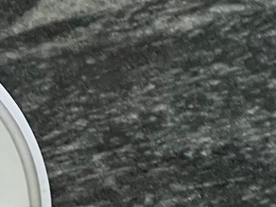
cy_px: 183
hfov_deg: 7.2
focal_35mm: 270
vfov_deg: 5.5
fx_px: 2153
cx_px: -192
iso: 320
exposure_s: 1/60
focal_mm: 9
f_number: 2.8
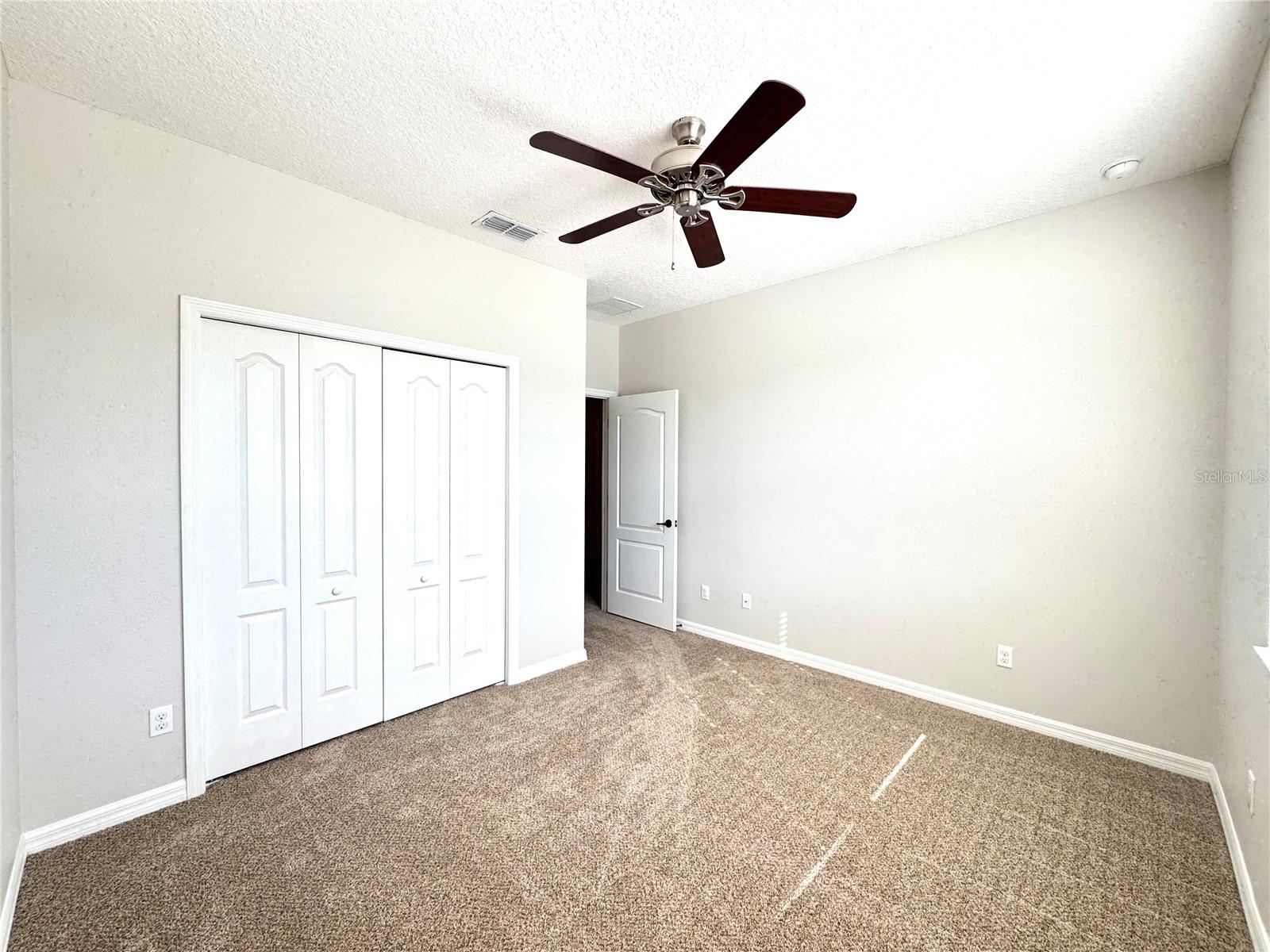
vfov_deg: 85.7
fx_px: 514
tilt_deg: -1.0
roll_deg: -0.3
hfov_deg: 102.1
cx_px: 635
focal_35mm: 14
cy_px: 476
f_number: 2.2
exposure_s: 1/134
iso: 40
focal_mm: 2.22
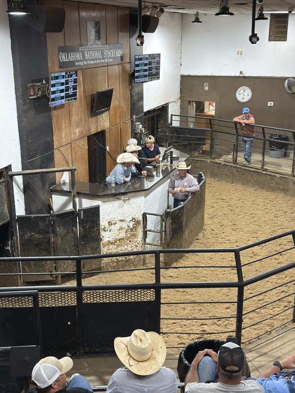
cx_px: 153
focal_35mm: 46
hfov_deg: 31.5
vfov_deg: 41.2
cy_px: 207
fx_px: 523
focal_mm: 6.76
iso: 160
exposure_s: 1/60
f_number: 1.78
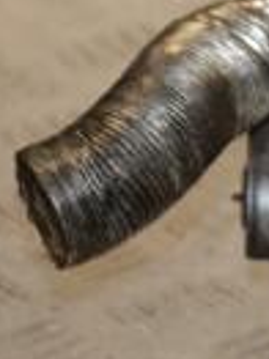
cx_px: 637
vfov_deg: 4.0
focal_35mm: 494
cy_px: 110
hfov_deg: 3.0
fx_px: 5129
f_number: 5.6
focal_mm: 75
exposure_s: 1/200
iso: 800
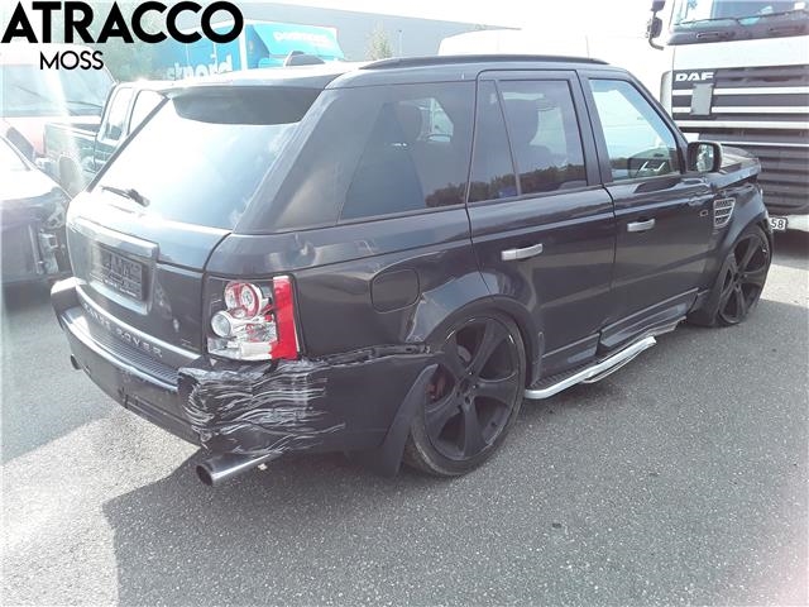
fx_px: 654
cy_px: 304
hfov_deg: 63.4
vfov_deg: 49.7
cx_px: 404
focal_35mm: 28
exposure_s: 1/283
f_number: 1.9
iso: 40
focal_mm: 2.91
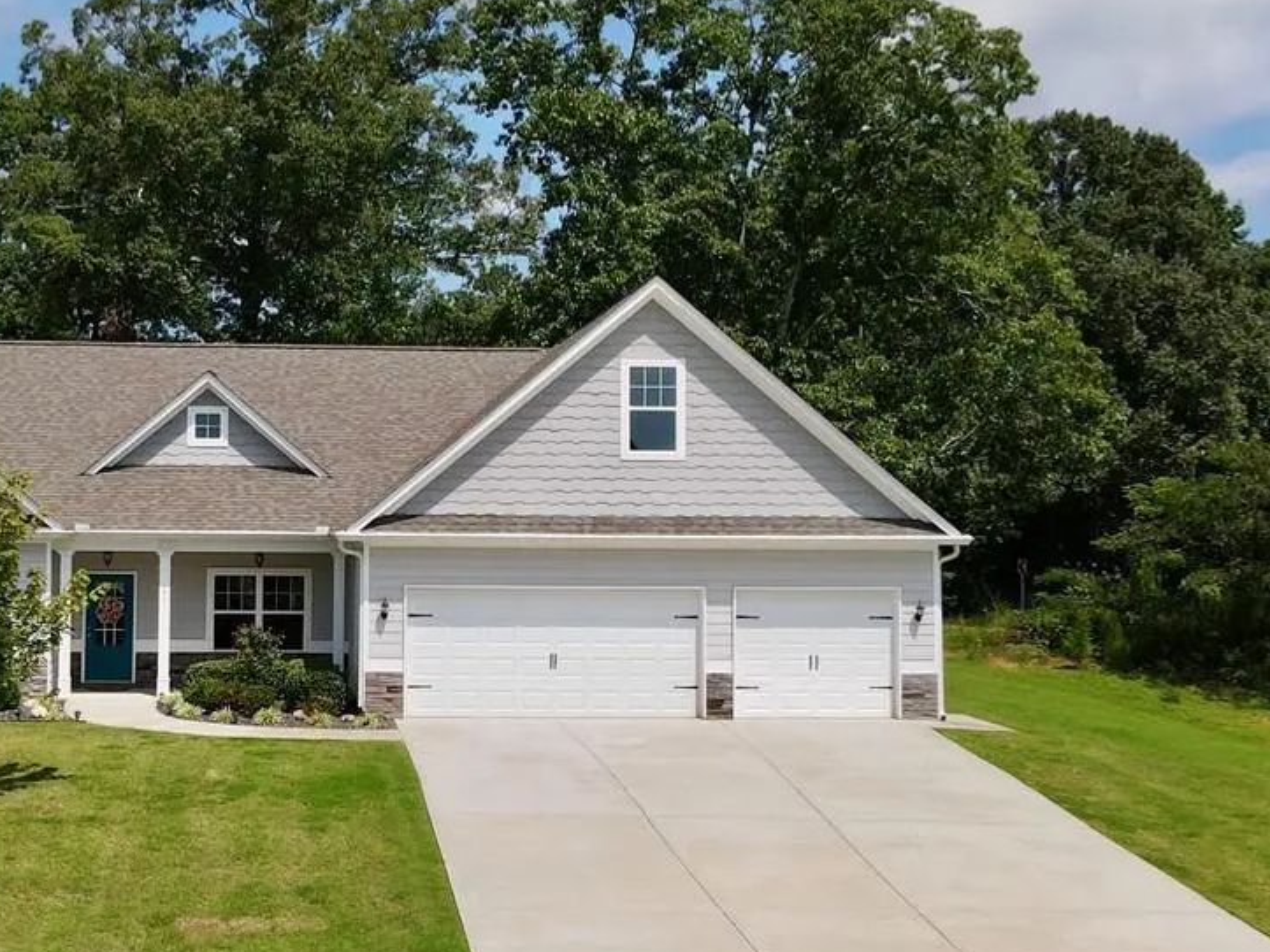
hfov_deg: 53.0
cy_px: 471
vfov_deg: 41.8
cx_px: 427
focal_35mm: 34
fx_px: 1247
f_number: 2.8
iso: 100
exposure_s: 1/1000
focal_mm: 4.5
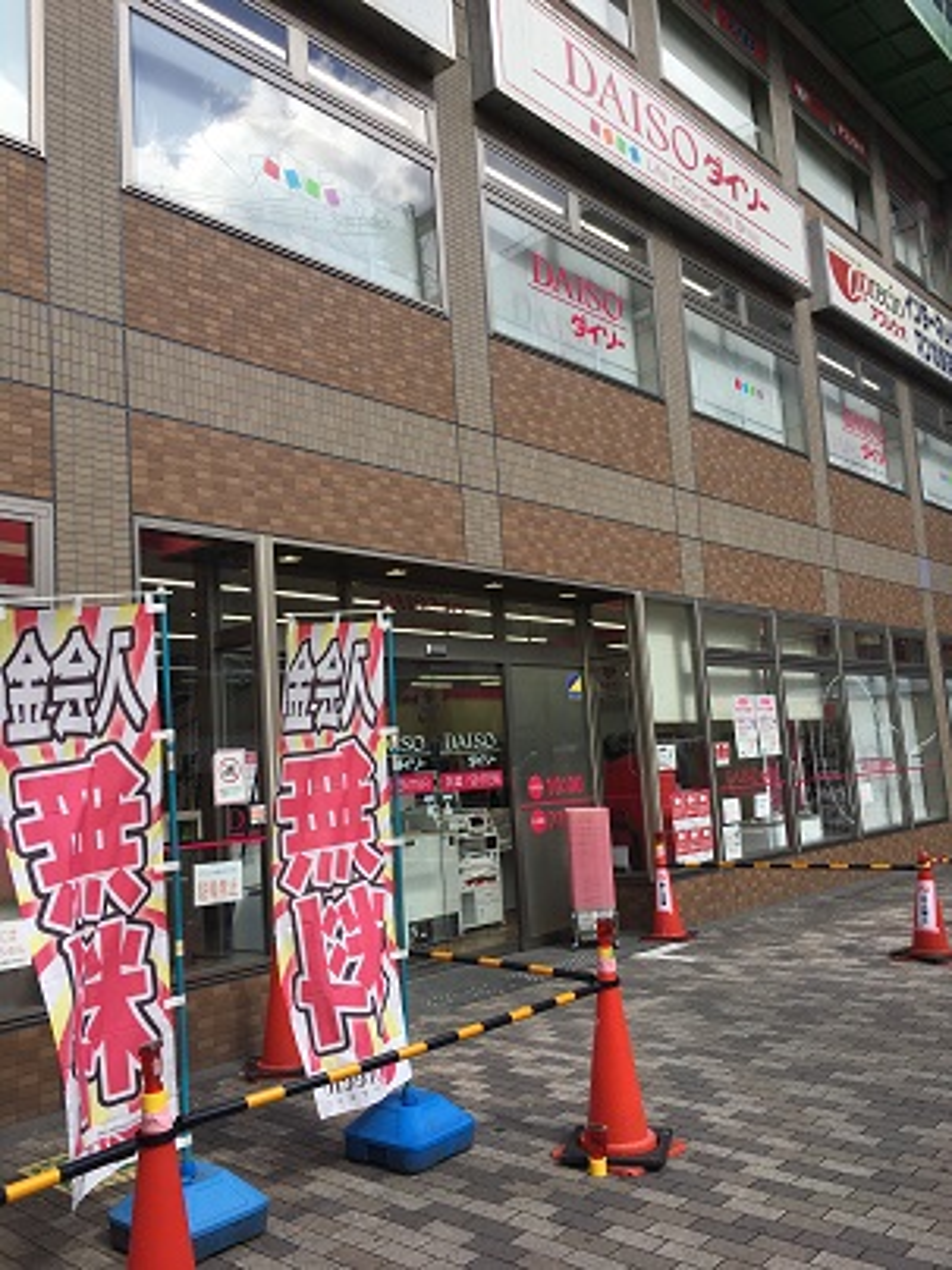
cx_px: 476
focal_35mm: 29
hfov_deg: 48.2
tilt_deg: +7.6
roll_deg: +3.1
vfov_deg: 61.7
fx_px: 1063
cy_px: 635
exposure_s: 1/569
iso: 25
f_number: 2.2
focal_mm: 4.15
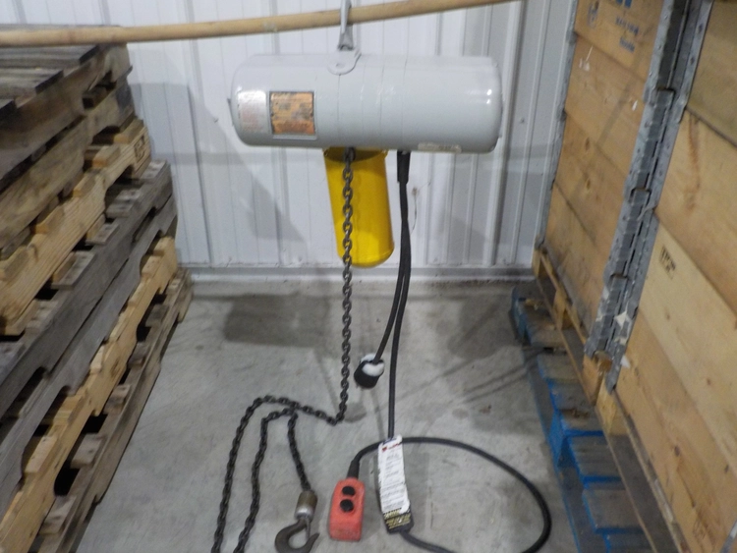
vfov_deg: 46.8
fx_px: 639
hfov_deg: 59.9
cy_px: 276
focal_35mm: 30
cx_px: 368
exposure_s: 1/30
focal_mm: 4.1
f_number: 3.3
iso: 360
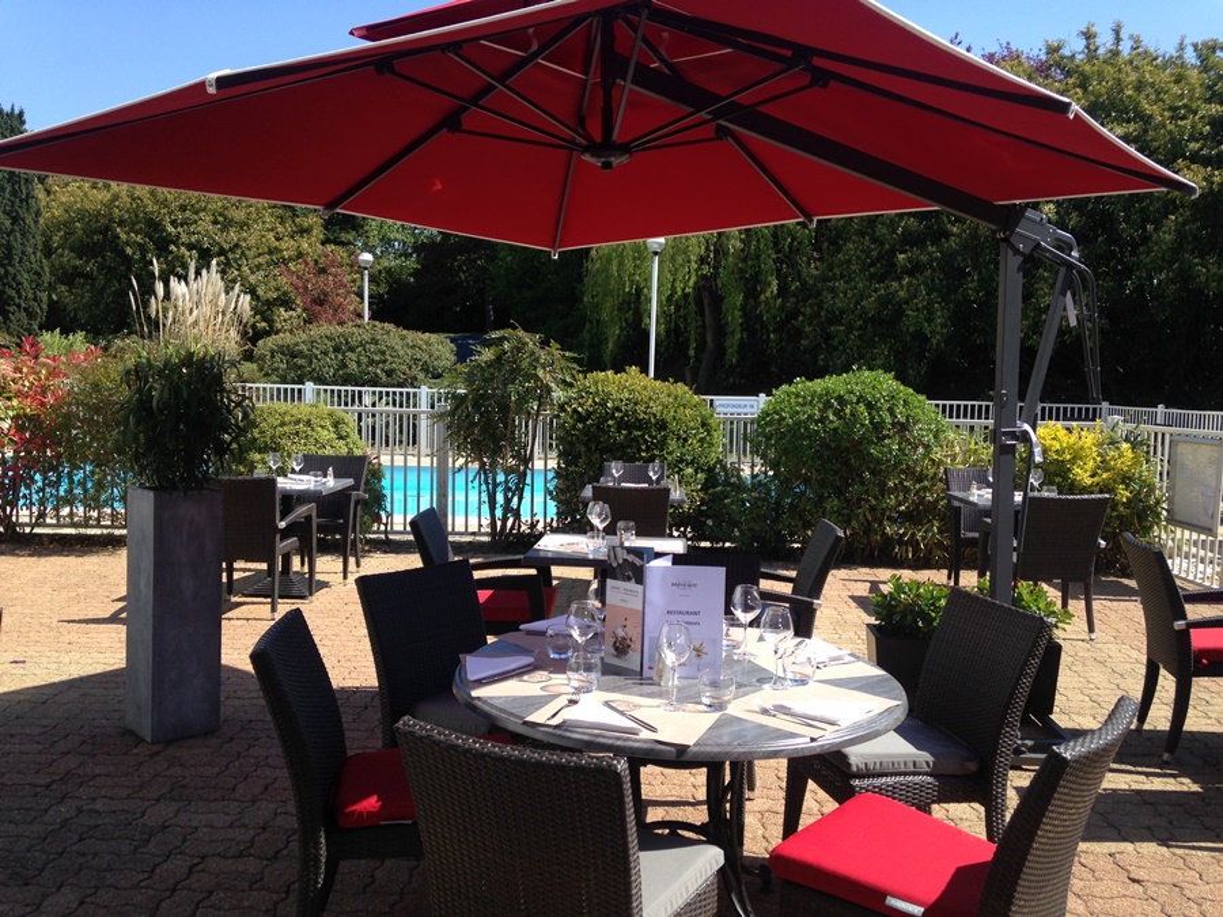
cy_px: 458
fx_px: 1166
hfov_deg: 55.4
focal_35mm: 33
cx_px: 612
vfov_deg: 42.9
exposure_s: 1/919
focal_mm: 4.12
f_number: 2.4
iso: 50
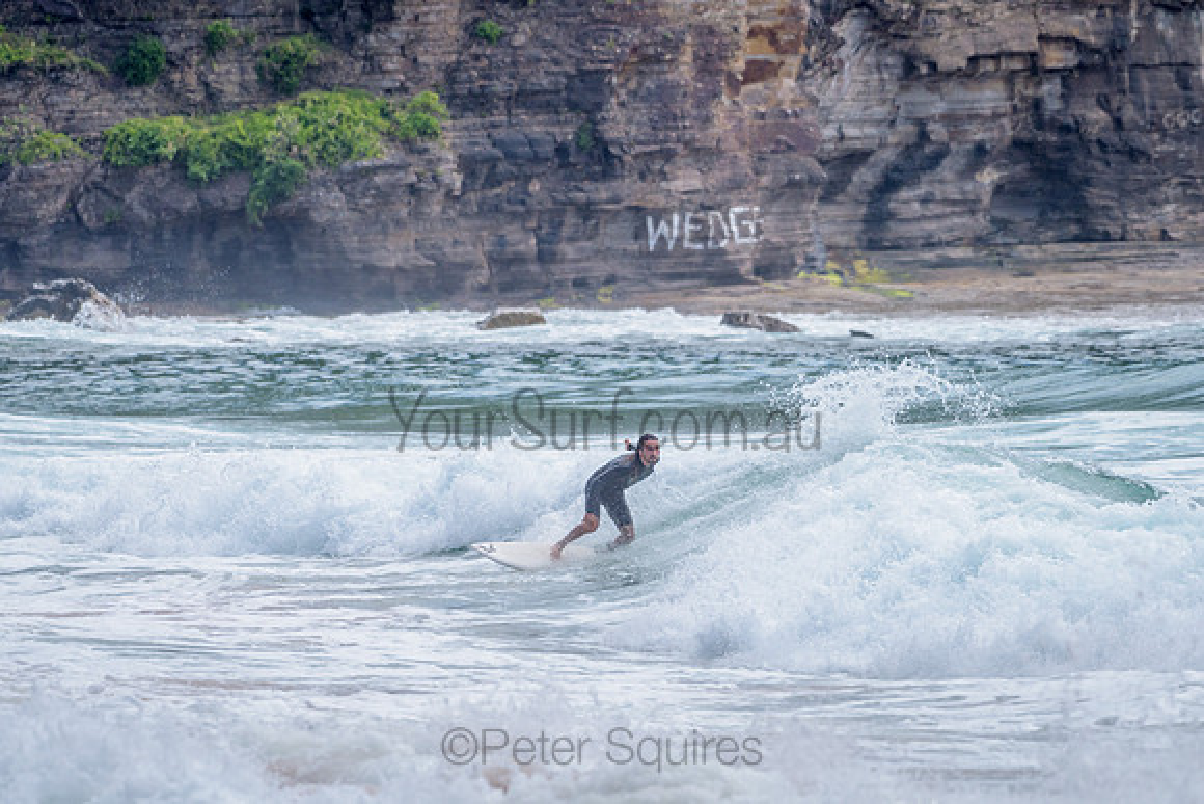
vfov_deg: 3.7
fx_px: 12305
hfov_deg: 5.6
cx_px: 669
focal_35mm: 368
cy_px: 423
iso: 250
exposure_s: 1/2000
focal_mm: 300
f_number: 5.6
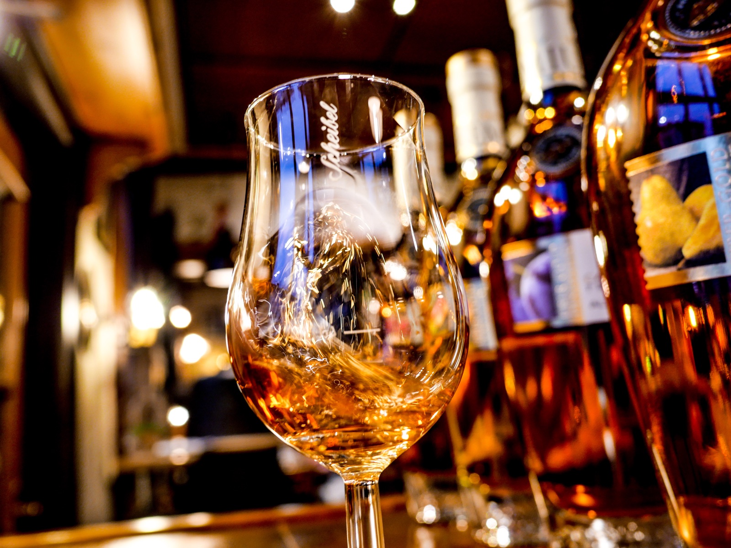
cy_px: 274
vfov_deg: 46.8
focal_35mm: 30
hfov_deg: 60.0
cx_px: 366
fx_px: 634
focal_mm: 15
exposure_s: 1/10
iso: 200
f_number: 3.5
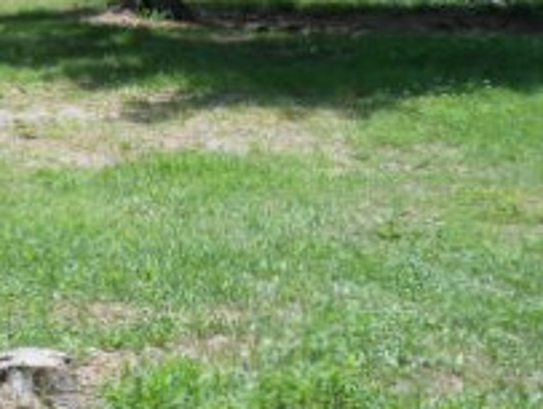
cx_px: -49
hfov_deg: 17.1
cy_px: 100
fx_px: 1744
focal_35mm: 111
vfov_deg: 13.3
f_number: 4.5
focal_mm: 7.8
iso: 80
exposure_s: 1/320
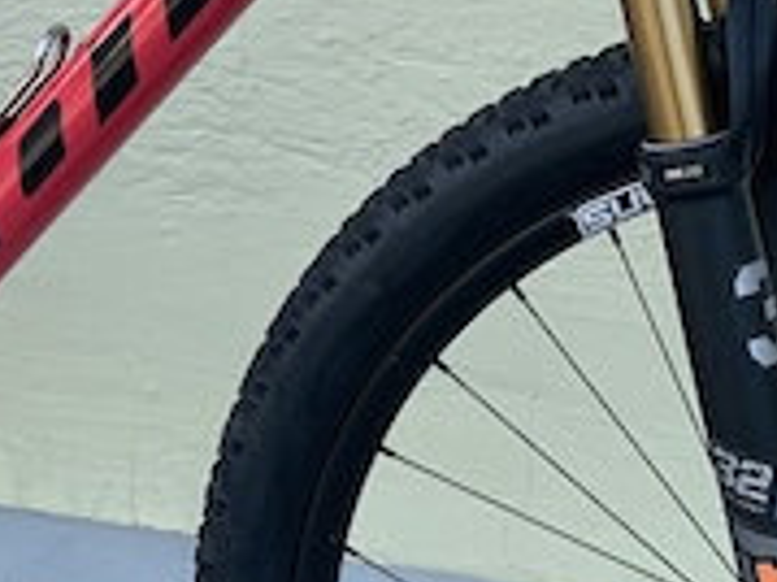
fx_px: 2602
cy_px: 9
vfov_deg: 12.6
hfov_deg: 16.6
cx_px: -30
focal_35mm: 116
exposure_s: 1/362
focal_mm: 4.25
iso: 25
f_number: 1.8
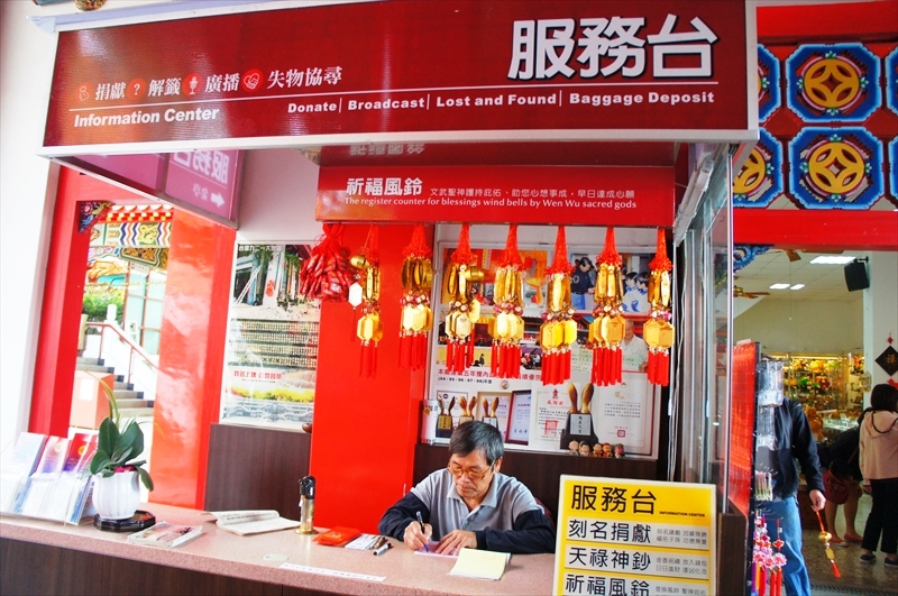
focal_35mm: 27
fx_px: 673
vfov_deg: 47.8
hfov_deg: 67.5
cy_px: 298
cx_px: 449
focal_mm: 18
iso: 1000
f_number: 4
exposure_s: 1/160
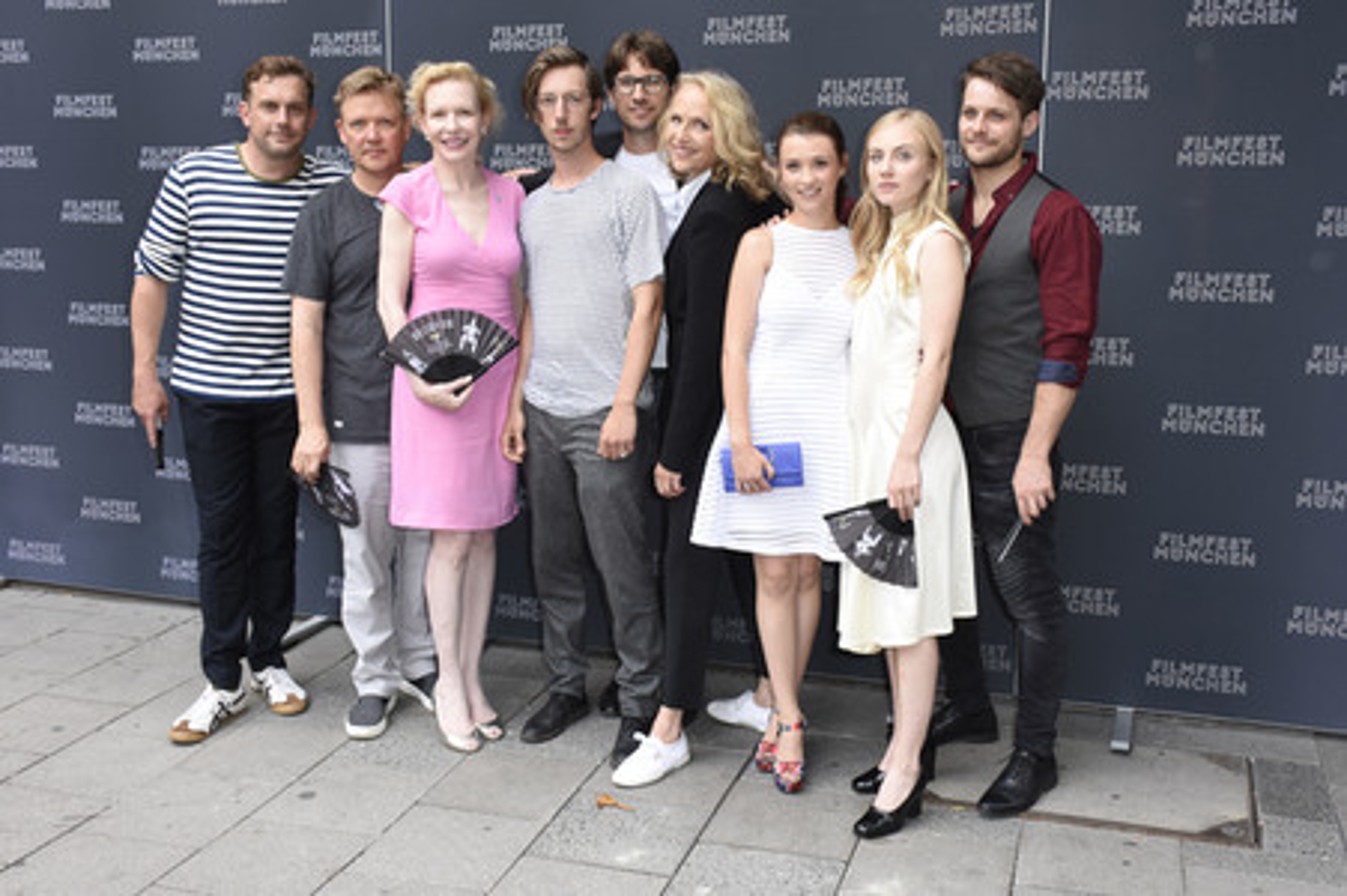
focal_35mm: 34
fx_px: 1290
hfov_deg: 55.1
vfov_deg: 38.3
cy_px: 448
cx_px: 674
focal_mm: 23
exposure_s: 1/100
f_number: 6.3
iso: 500
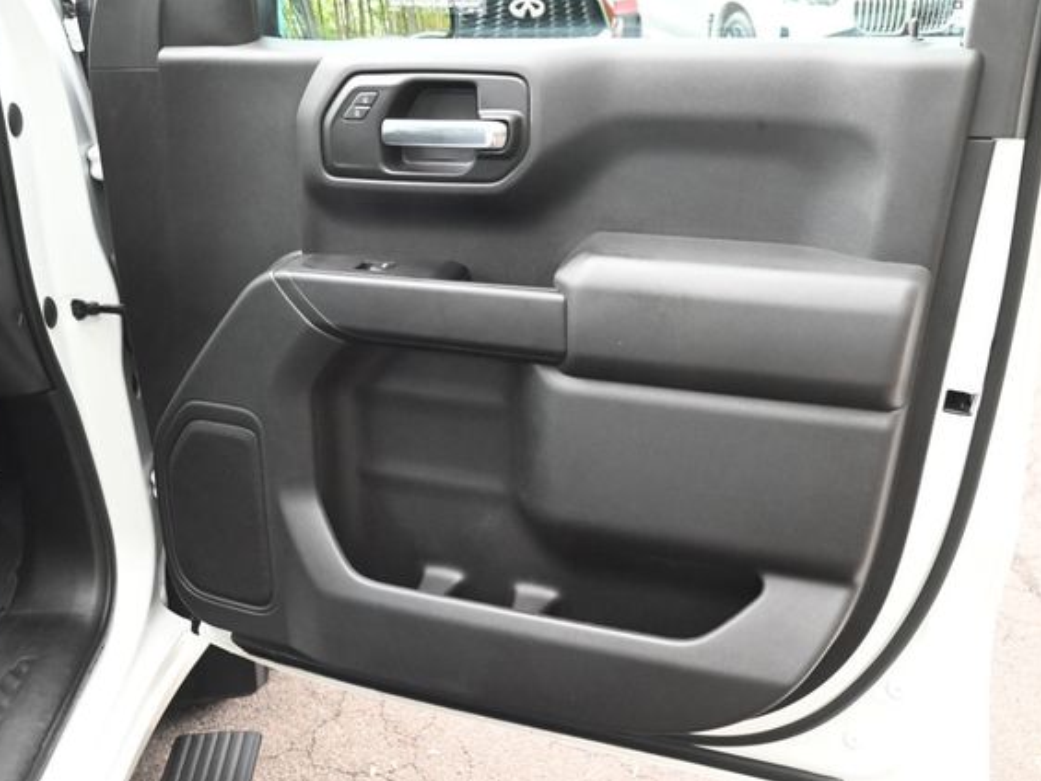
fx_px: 1113
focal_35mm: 37
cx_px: 562
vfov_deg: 38.7
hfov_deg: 50.1
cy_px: 390
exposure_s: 1/60
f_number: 10
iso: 8000
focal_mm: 34
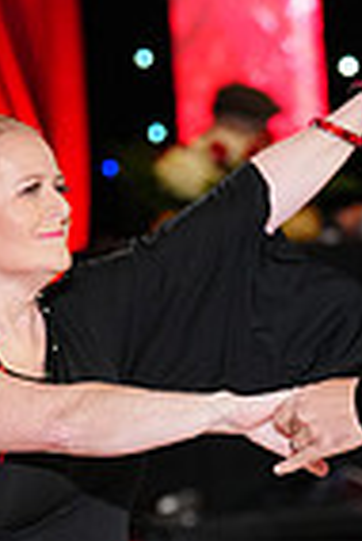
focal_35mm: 409
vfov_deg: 5.0
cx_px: 413
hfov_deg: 3.4
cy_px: 671
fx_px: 6154
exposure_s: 1/400
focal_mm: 100
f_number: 2.8
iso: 2500
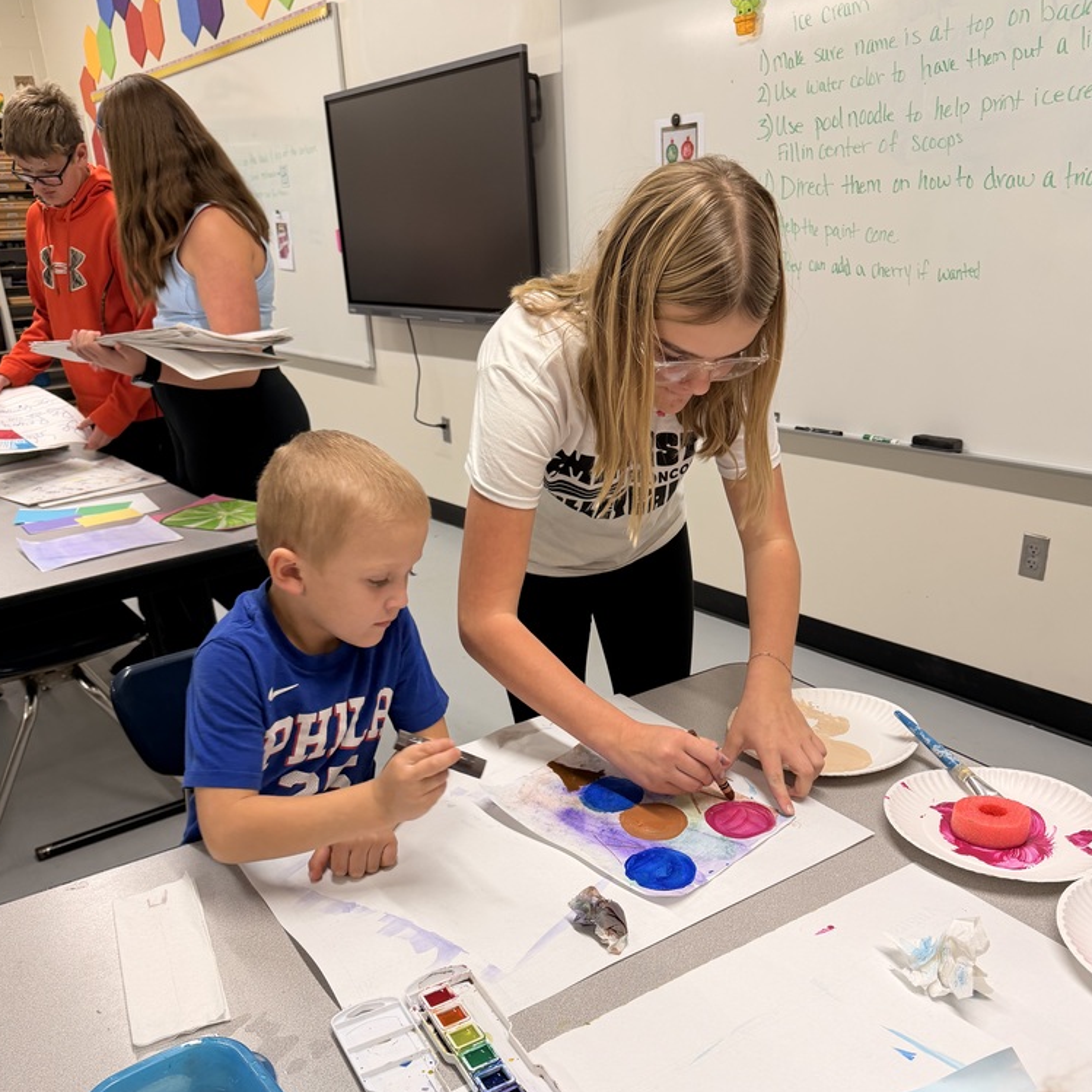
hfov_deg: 55.6
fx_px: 1035
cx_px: 539
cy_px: 679
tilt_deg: -23.8
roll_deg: +5.6
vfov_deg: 55.0
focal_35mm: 29
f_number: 1.78
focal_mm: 6.76
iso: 125
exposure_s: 1/121
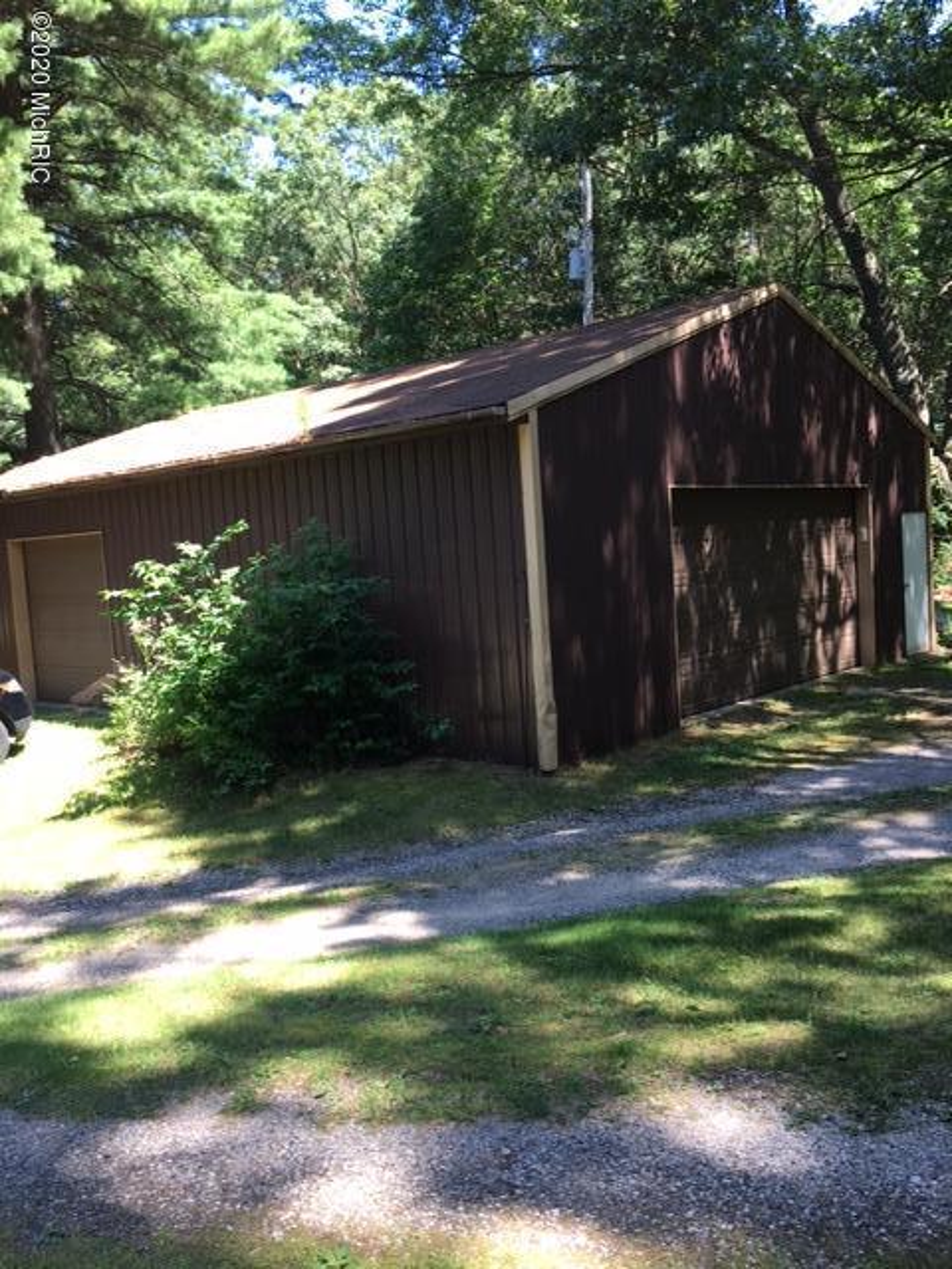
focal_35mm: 29
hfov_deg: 48.2
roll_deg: +4.3
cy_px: 634
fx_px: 1063
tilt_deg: -4.6
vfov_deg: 61.7
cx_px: 476
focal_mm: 4.15
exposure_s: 1/121
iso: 25
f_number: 2.2
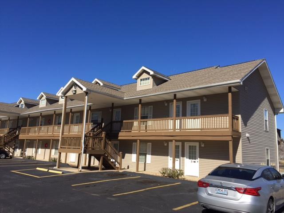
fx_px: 238
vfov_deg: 48.2
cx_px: 142
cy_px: 106
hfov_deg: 61.7
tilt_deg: +10.0
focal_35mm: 29
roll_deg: -3.0
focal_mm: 4.15
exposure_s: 1/2475
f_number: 2.2
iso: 32
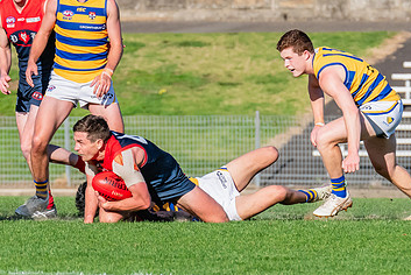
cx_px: 116
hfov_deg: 2.0
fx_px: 11666
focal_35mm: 1021
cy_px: 128
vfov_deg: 1.3
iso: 800
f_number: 10
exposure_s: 1/1600
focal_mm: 360
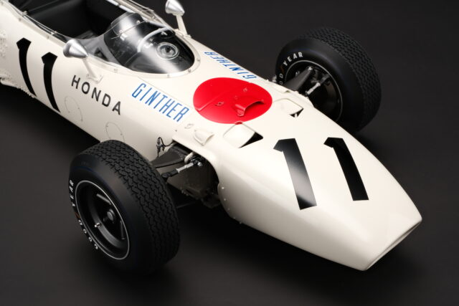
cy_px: 153
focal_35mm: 60
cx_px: 230
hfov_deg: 33.4
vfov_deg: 22.6
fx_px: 765
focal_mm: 40.1
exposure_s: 1/160
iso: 200
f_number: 20
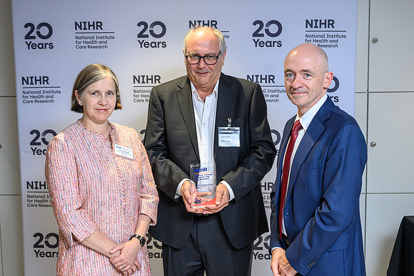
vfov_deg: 28.0
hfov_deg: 40.9
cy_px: 130
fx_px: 554
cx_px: 223
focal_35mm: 48
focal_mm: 39
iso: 1250
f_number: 4.5
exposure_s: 1/200
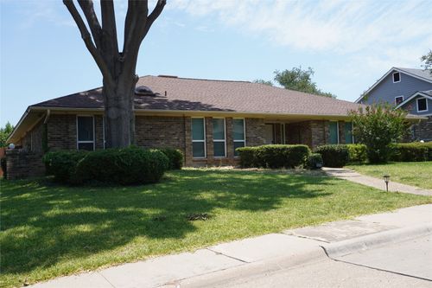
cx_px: 216
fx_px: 432
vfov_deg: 36.8
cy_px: 144
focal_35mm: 36
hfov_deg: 53.1
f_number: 8
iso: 100
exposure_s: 1/200
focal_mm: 24
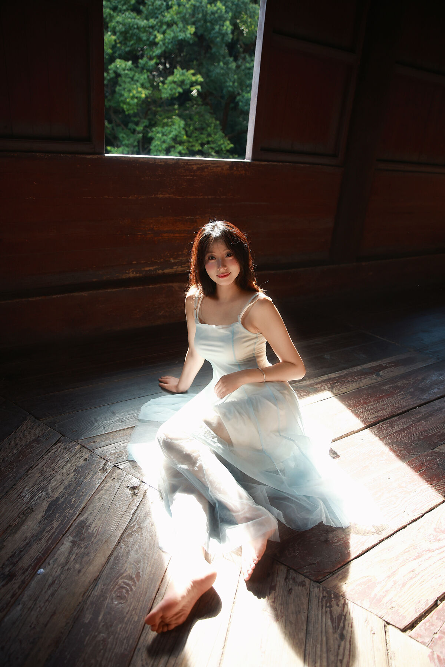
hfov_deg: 55.1
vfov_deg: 76.1
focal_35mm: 23
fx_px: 426
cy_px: 334
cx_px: 222
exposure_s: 1/1000
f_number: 2.8
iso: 800
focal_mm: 24
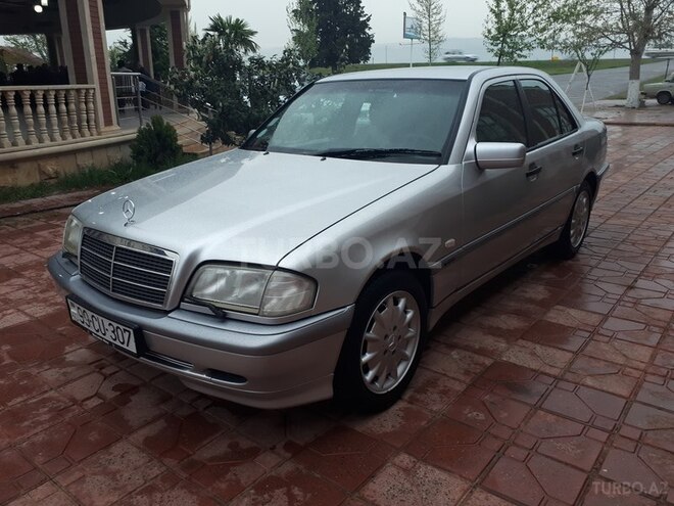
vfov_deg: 51.4
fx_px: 526
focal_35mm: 27
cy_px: 253
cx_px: 337
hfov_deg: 65.3
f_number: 1.9
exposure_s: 1/33
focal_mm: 3.6
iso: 64
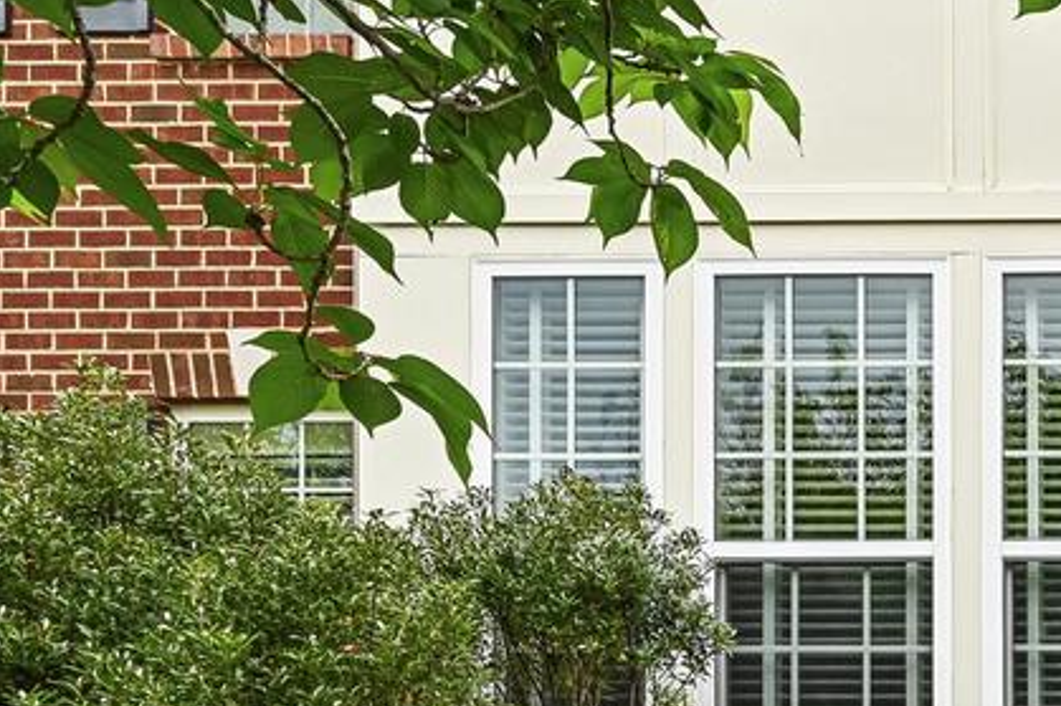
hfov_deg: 26.7
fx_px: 1671
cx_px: 1535
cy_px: 906
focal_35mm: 57
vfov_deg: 21.7
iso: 100
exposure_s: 1/60
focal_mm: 16.5
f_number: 8
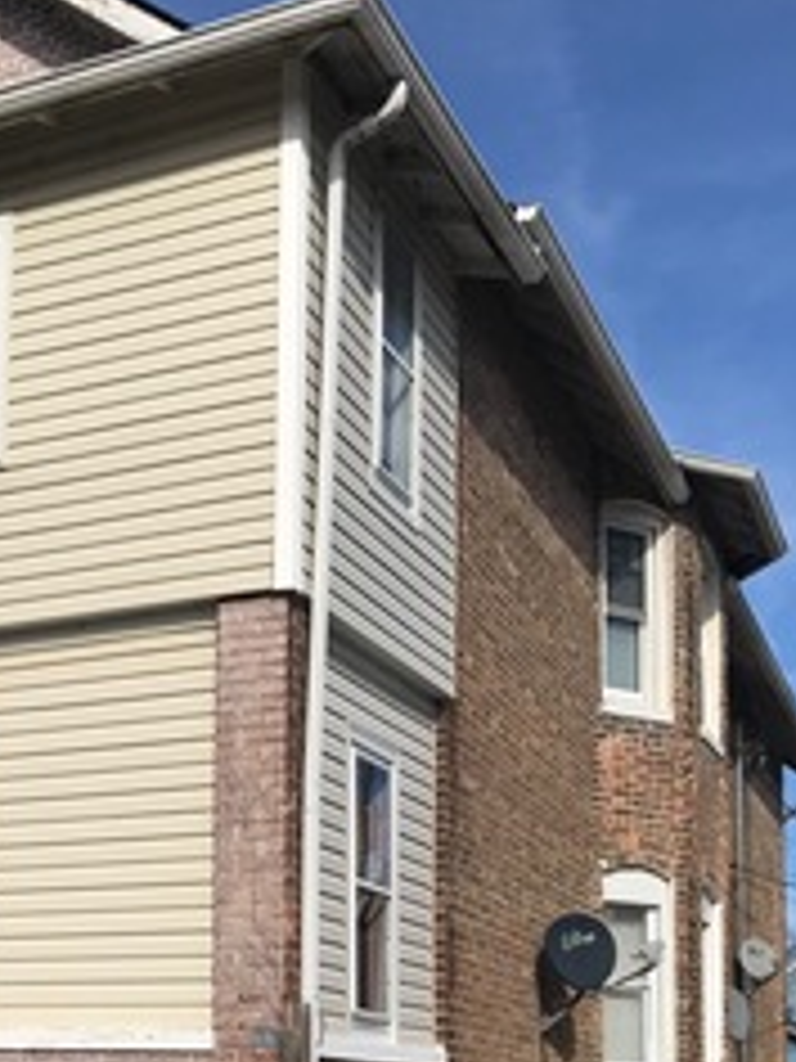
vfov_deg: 32.5
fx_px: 1748
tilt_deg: +7.0
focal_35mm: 57
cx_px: -4
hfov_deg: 24.5
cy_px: 904
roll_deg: -2.6
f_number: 1.8
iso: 20
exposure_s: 1/4167
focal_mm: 3.99
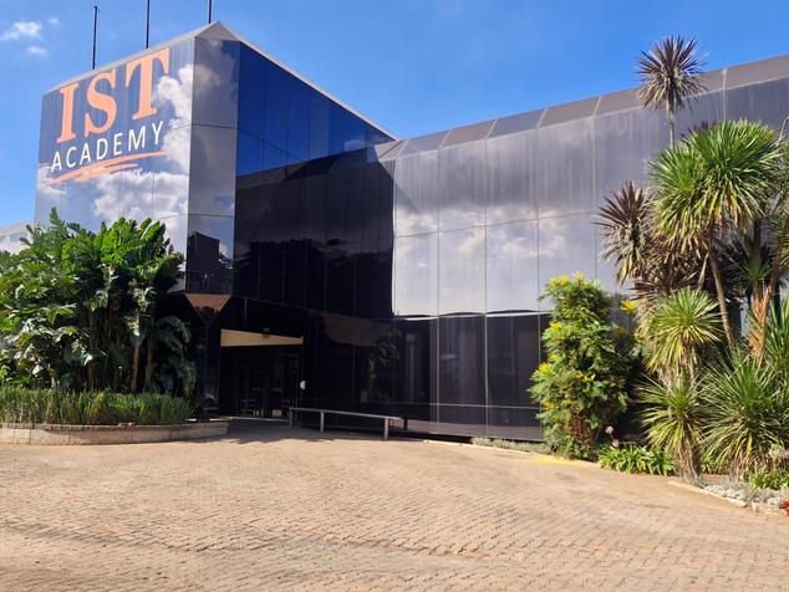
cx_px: 320
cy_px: 313
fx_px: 661
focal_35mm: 29
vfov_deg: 48.2
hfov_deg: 61.2
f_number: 1.8
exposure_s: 1/936
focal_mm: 5.54
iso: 50
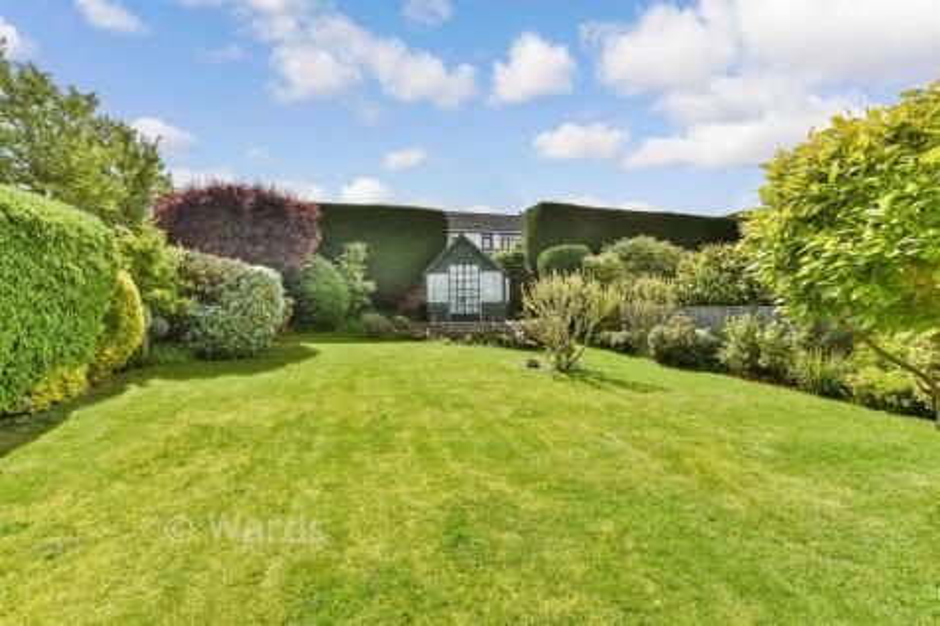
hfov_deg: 100.4
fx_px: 392
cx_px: 470
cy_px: 313
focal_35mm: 15
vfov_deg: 77.3
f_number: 10
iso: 500
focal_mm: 10
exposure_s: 1/400
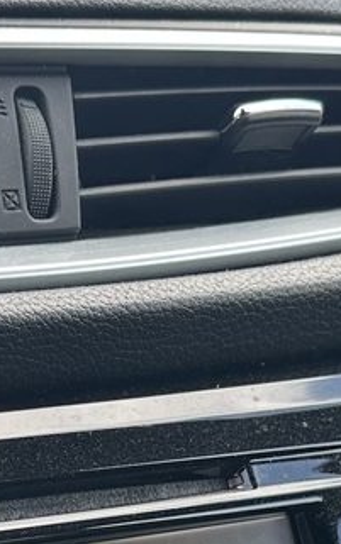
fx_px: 1693
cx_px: -48
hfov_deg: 11.3
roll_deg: -2.4
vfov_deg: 17.5
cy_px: 627
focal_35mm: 114
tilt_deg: -20.7
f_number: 1.78
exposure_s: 1/167
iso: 64
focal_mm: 6.86
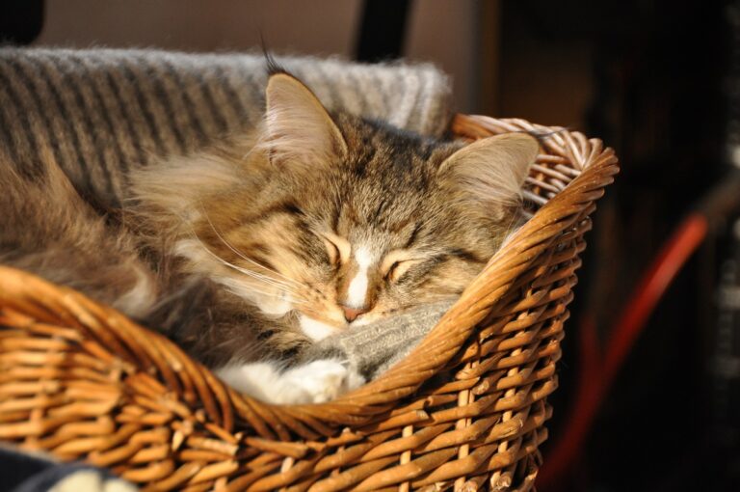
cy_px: 246
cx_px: 370
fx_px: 4619
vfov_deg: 6.1
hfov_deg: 9.2
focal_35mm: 225
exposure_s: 1/40
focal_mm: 150
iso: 800
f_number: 5.6
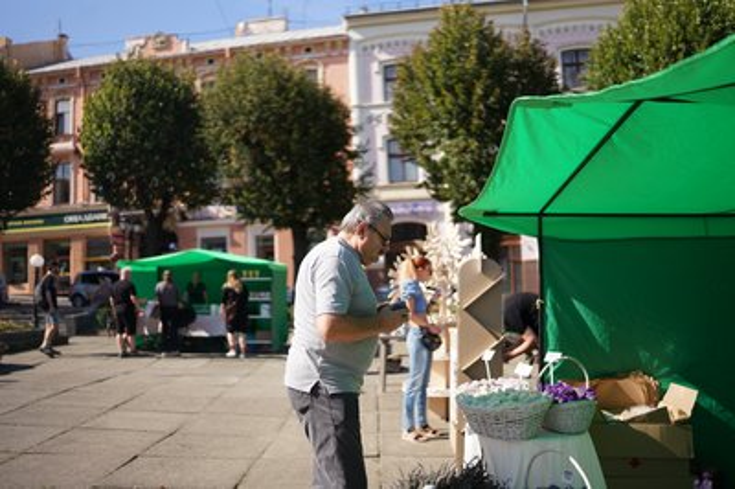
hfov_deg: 54.5
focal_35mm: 35
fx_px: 714
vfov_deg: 37.8
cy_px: 244
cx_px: 368
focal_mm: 35
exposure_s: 1/5000
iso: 100
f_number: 1.4
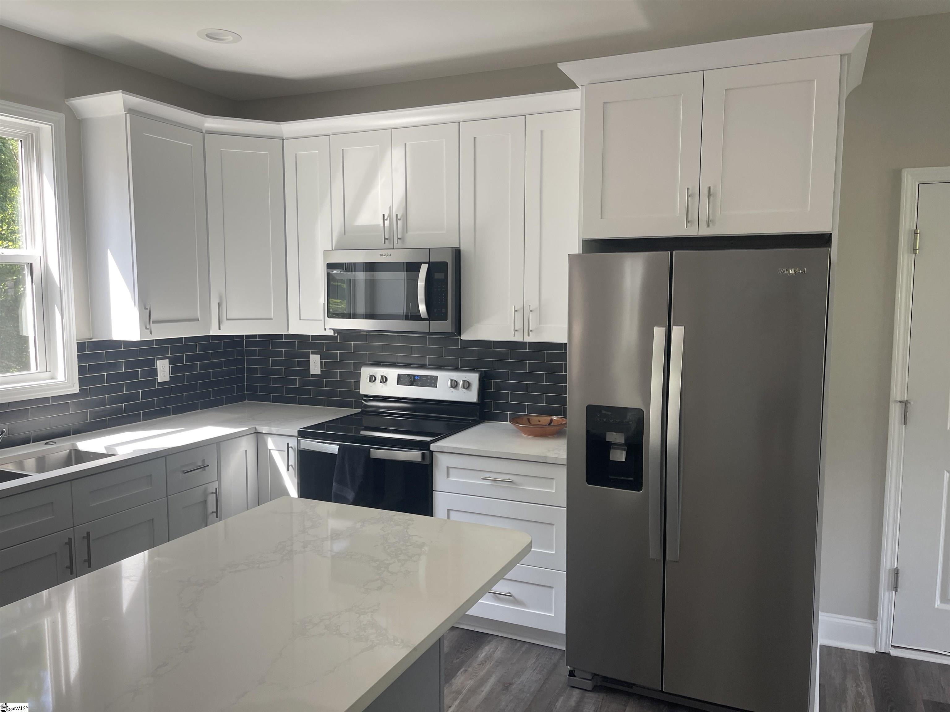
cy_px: 356
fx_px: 686
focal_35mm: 25
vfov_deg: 54.9
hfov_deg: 69.4
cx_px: 475
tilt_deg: -5.1
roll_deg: -1.3
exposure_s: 1/121
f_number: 1.6
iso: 80
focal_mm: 5.1
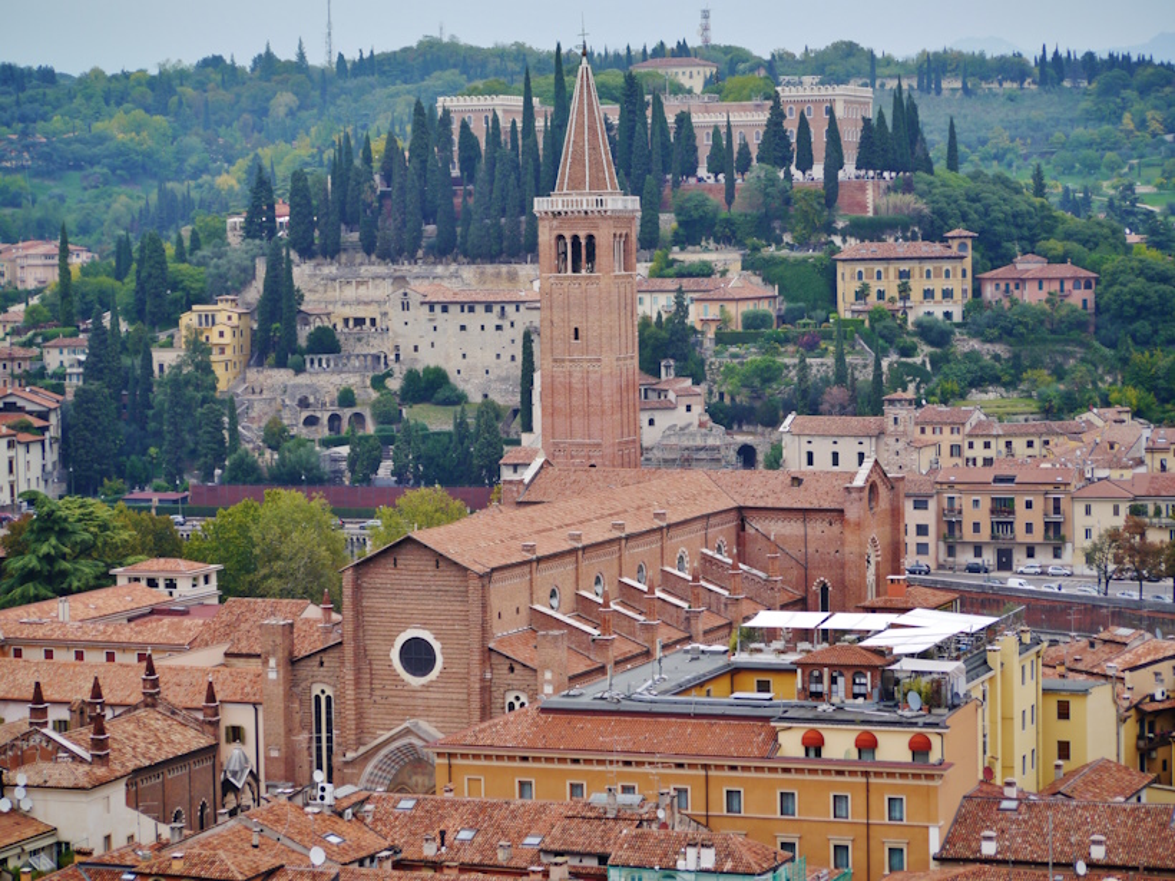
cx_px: 588
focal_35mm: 102
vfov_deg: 14.5
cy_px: 440
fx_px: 3462
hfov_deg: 19.3
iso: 160
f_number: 4.5
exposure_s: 1/250
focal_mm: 51
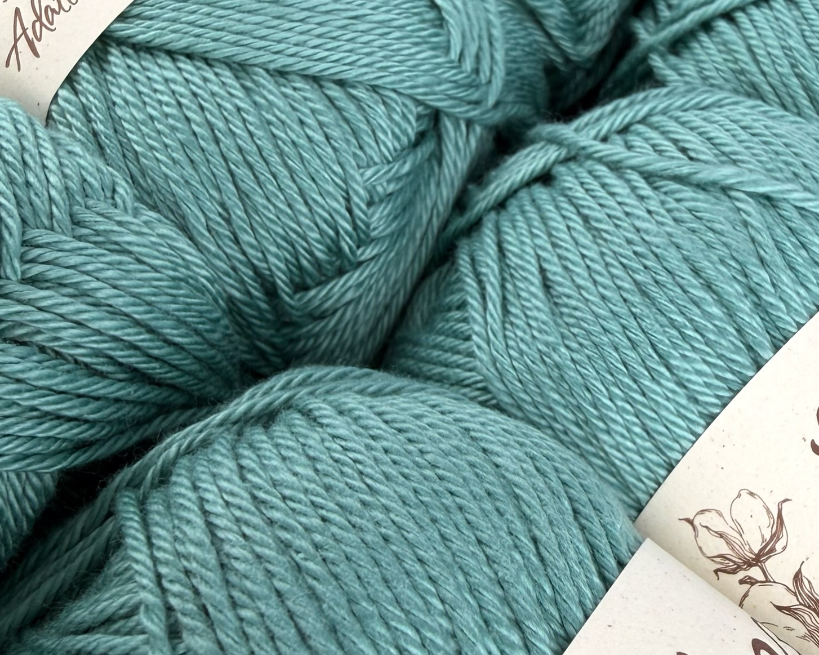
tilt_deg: -50.2
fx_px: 800
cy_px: 345
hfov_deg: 54.2
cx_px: 418
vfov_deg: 44.5
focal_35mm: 33
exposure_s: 1/283
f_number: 2.2
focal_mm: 2.22
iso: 40
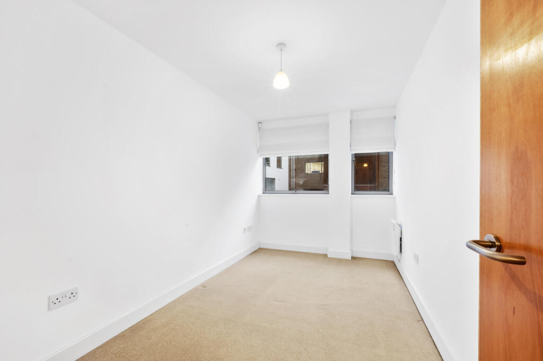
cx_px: 272
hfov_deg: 104.3
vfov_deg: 81.1
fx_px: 211
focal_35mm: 14
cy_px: 180
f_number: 16
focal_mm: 14
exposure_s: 2
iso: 250
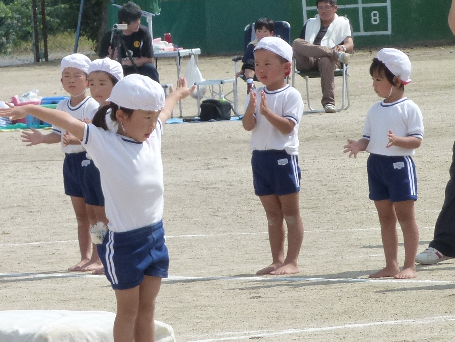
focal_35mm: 432
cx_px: 31
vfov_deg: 3.4
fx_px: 5680
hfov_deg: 4.6
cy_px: 123
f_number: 5.5
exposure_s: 1/800
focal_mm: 35.2
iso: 160
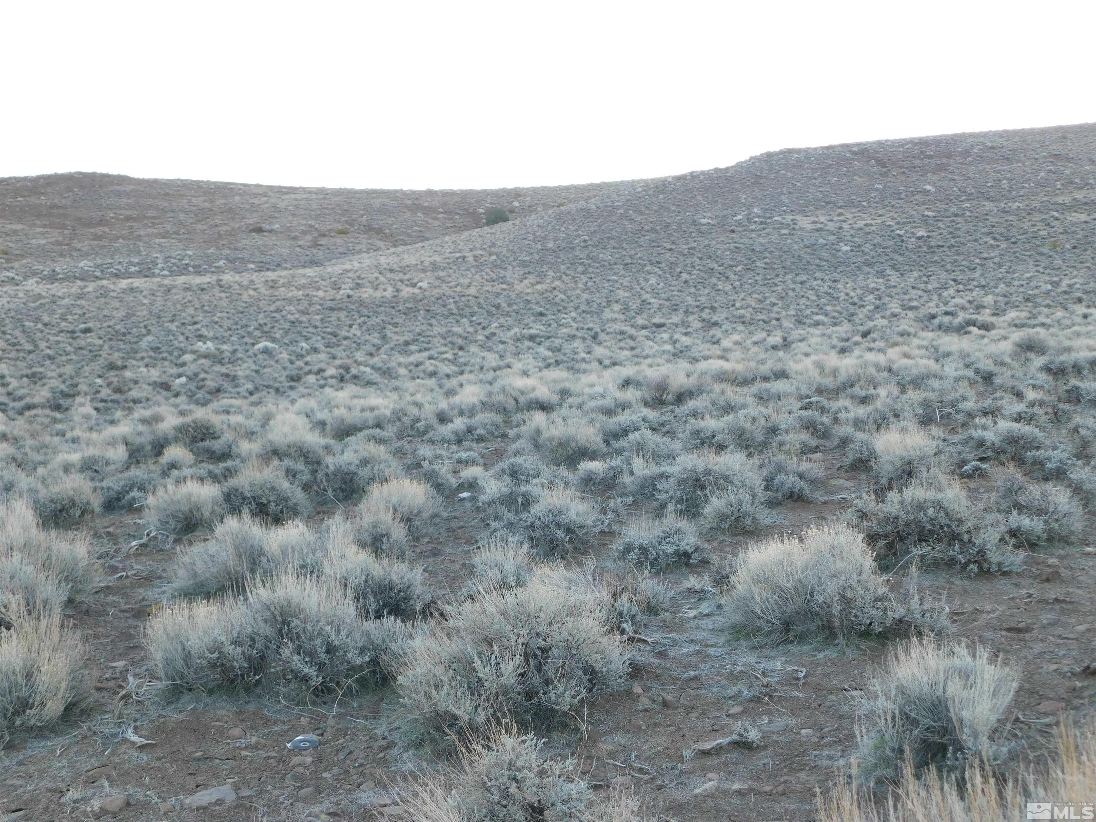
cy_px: 411
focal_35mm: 45
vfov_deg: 32.2
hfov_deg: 42.1
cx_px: 548
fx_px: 1425
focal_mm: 8
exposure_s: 1/50
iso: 125
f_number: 3.7
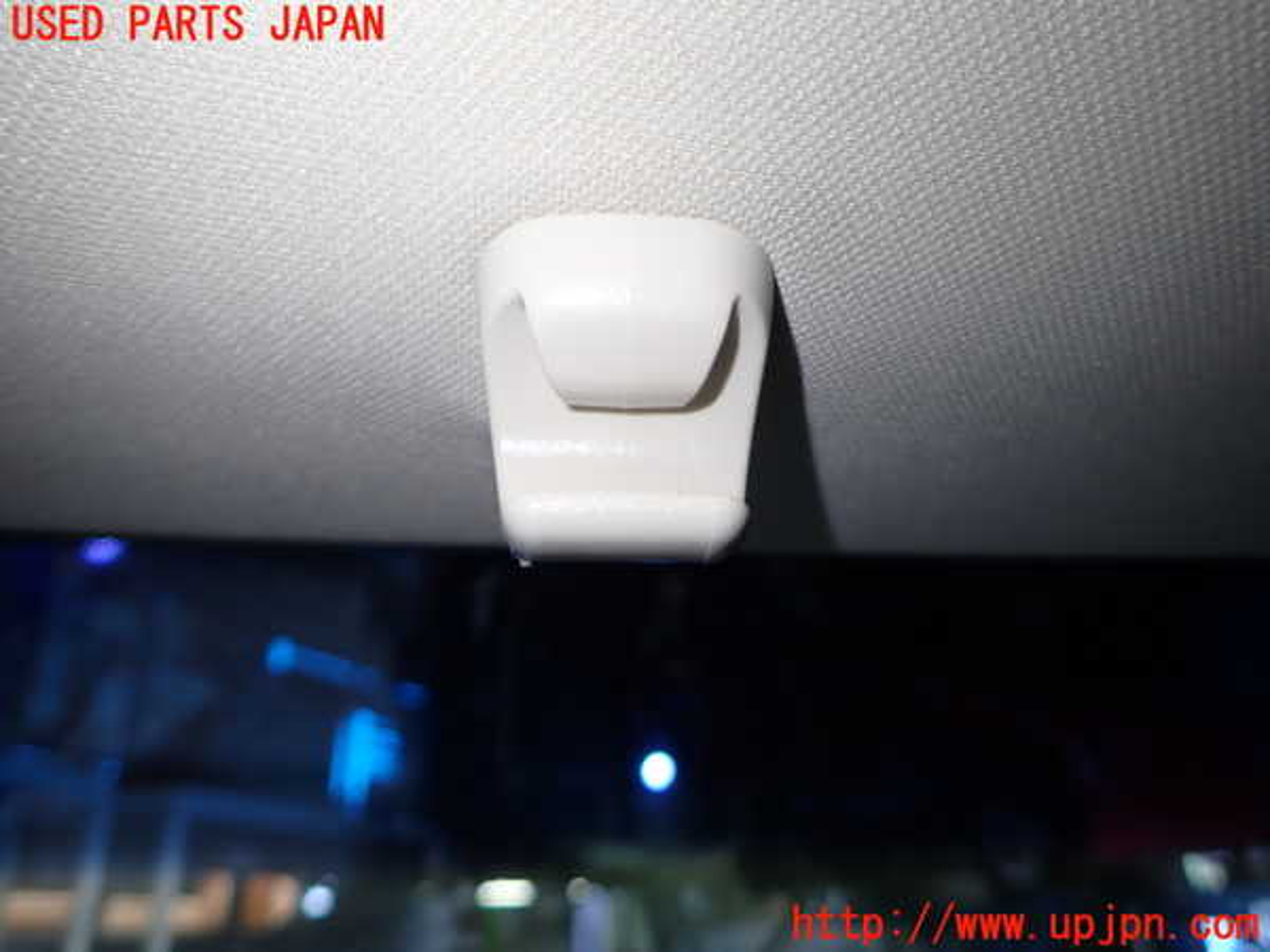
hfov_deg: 69.4
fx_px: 917
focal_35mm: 25
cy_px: 476
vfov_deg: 54.9
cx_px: 635
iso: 125
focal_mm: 4.5
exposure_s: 1/60
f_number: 2
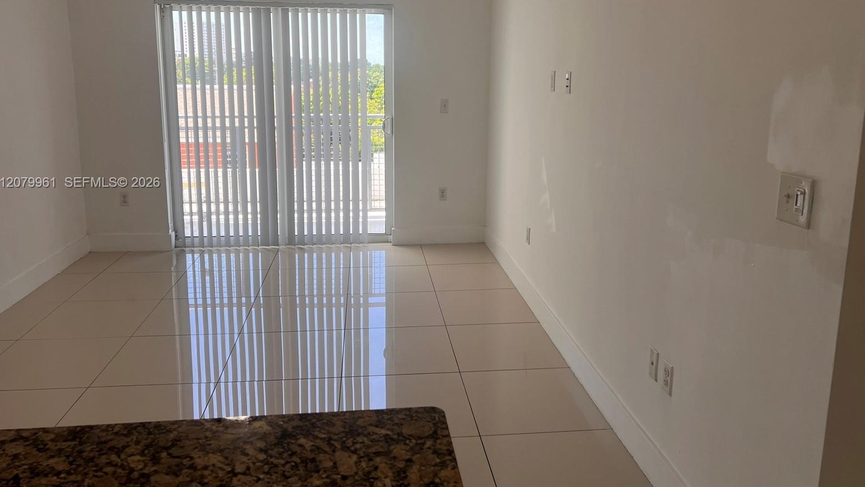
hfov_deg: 66.1
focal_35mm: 29
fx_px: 665
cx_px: 431
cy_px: 183
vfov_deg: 39.9
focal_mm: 5.7
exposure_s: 1/188
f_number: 1.5
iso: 40
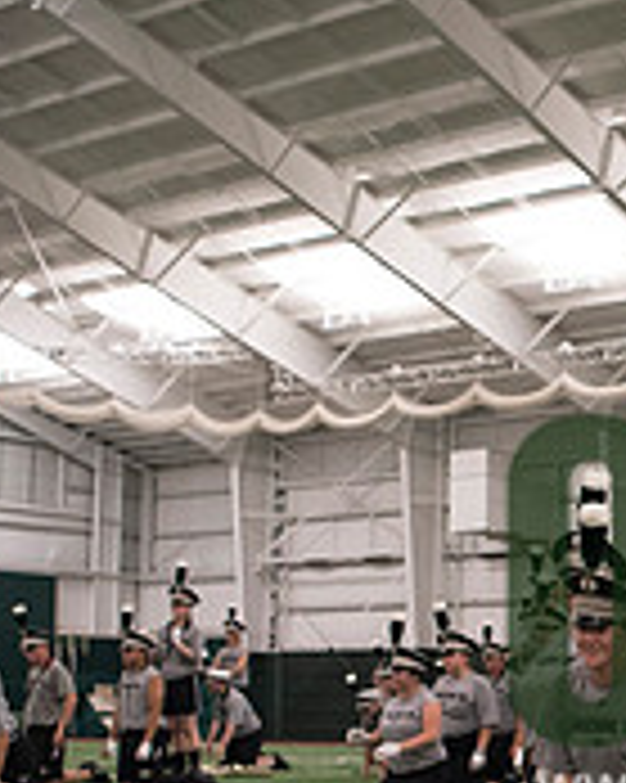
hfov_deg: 18.7
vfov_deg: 25.0
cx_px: 847
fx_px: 1738
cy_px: 628
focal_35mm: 75
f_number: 3.2
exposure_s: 1/320
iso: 3200
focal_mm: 24
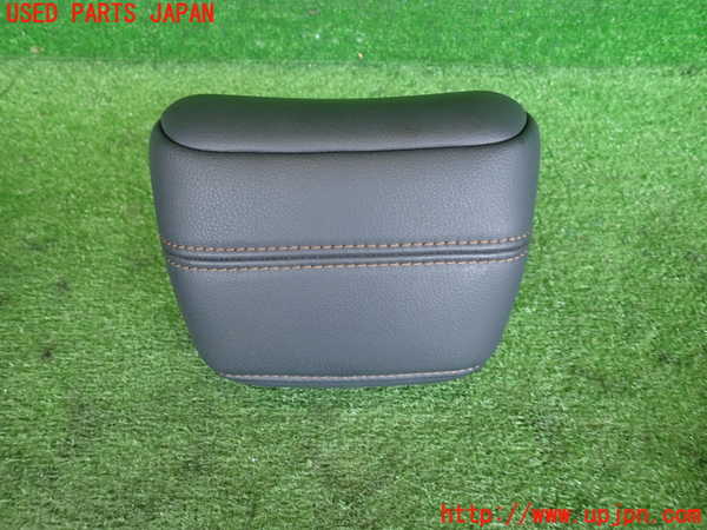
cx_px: 354
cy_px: 265
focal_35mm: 25
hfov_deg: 69.4
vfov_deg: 54.9
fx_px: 511
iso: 200
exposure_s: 1/40
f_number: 2
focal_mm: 4.5
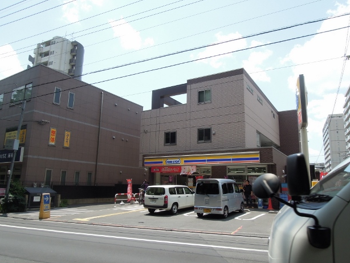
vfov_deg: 54.9
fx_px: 253
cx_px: 178
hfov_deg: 69.4
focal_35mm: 25
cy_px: 134
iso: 160
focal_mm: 4.3
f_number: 5
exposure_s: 1/640
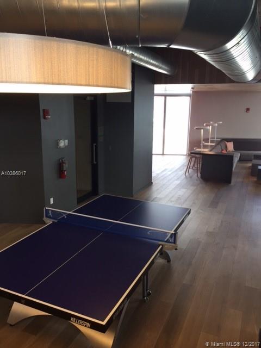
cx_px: 130
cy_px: 174
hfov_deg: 48.2
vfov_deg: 61.7
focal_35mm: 29
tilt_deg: -13.3
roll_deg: -0.7
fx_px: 292
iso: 40
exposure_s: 1/60
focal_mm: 4.15
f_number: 2.2
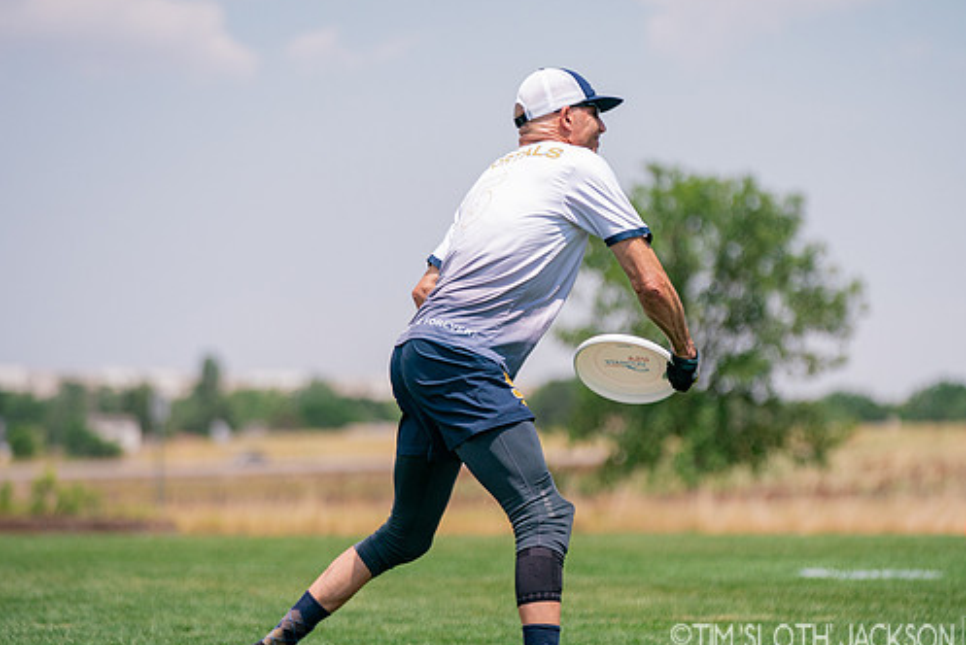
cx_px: 529
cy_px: 367
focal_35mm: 191
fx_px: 5128
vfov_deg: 7.2
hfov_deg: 10.8
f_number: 2.8
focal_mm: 142
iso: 500
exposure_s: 1/10000
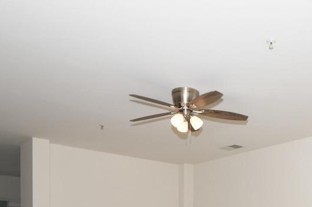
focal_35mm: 41
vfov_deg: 28.3
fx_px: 355
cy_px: 250
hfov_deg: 45.7
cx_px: 236
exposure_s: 1/200
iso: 200
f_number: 6.3
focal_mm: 10
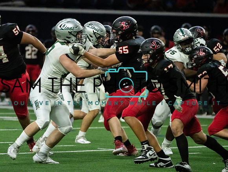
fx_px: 2786
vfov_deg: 3.5
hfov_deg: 4.7
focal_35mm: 422
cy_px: 77
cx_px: 86
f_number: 5.6
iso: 12800
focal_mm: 352
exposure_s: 1/1250
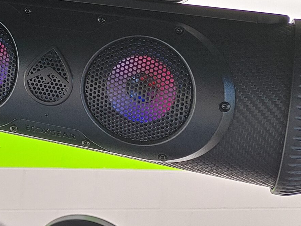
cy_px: 18
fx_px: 652
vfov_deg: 19.3
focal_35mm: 75
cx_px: -48
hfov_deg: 23.9
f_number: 1.8
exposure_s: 1/248
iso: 50
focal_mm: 4.81
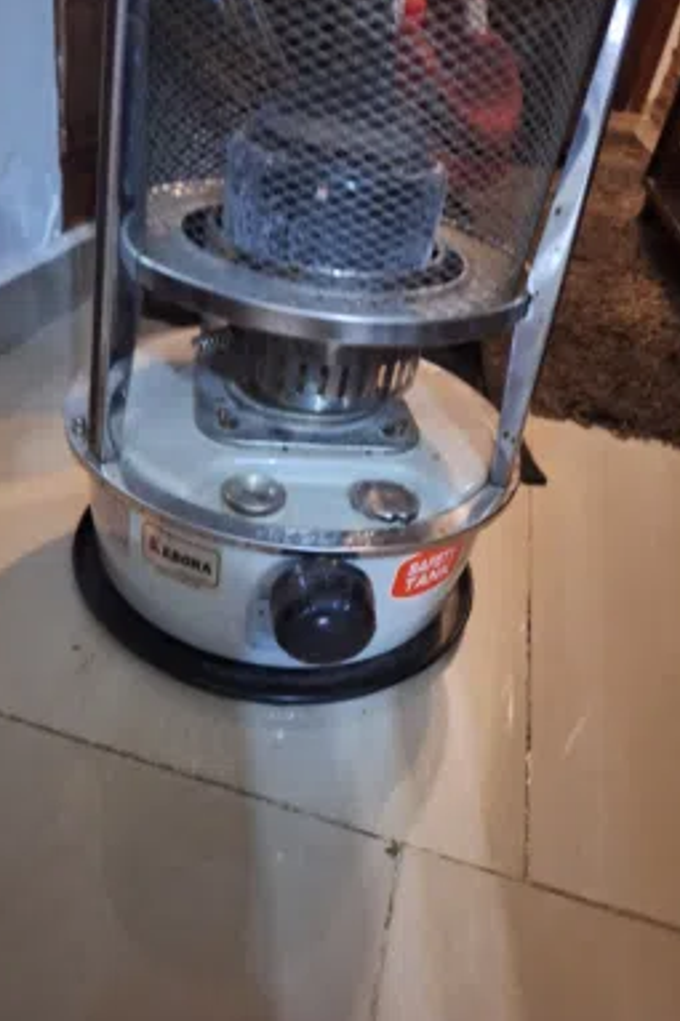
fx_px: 709
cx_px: 293
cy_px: 514
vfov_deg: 71.5
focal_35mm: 25
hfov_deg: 51.1
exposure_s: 1/20
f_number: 1.8
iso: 1000
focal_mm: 5.54
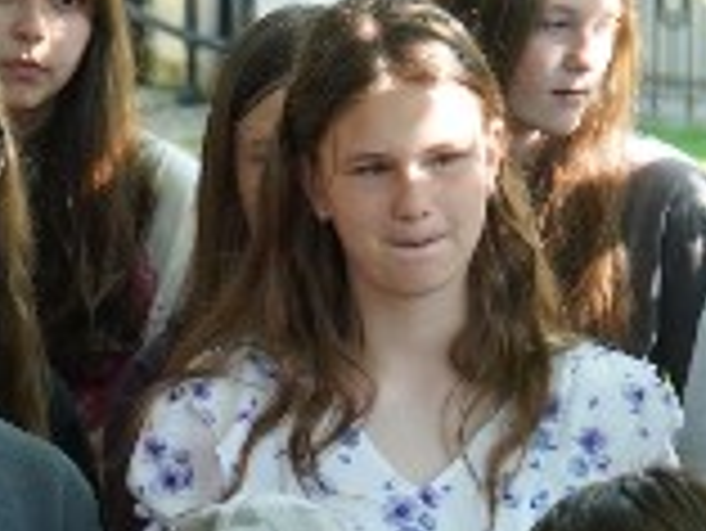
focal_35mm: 269
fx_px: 5491
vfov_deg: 5.5
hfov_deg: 7.4
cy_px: 475
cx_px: 337
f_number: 5
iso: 500
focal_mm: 55
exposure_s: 1/160
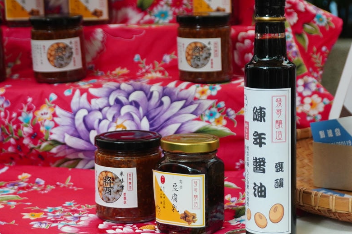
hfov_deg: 25.1
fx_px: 789
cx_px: 211
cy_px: 100
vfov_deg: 16.9
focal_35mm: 81
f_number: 5.6
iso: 400
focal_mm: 35
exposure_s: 1/60
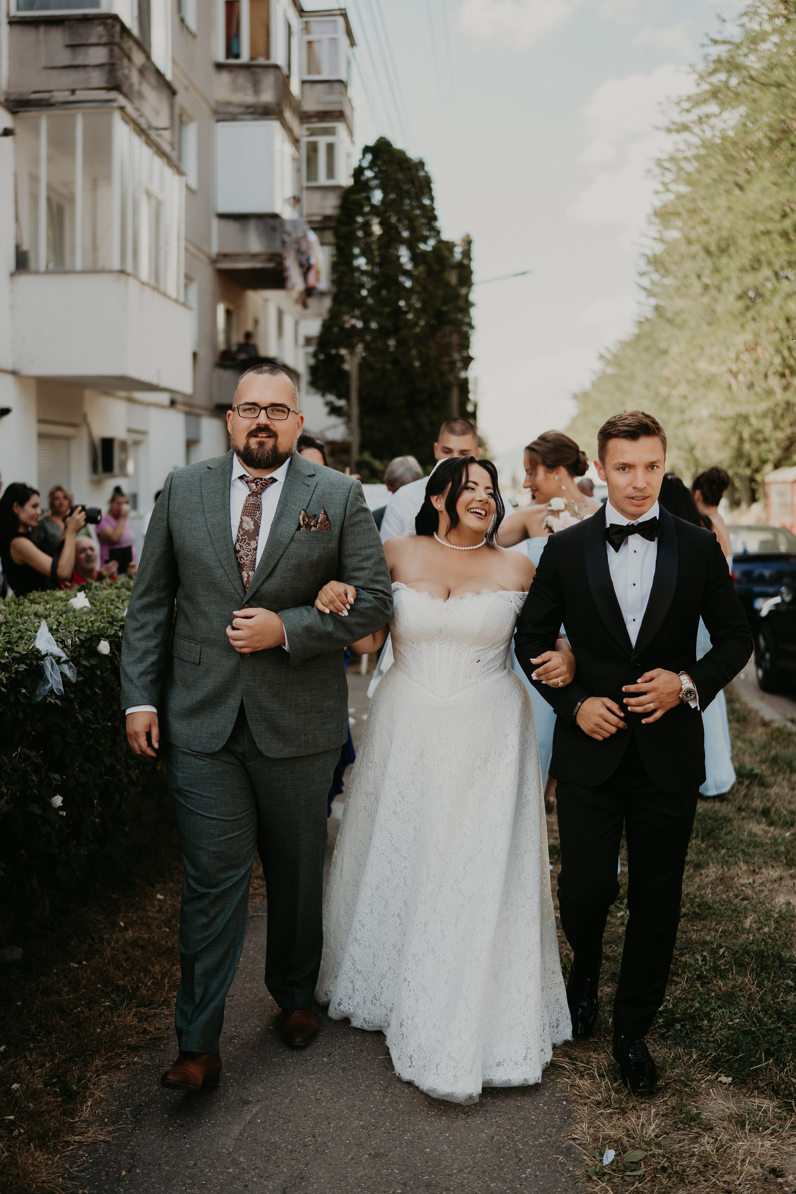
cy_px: 598
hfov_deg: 36.9
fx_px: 1194
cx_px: 392
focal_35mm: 36
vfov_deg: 53.1
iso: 640
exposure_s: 1/6400
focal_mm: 35
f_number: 1.6
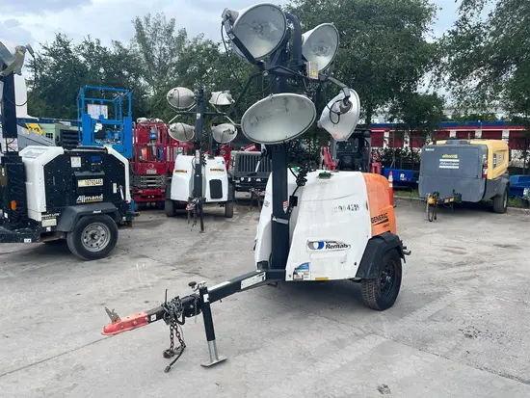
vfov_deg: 53.1
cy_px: 199
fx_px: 398
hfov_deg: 67.3
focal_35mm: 26
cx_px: 265
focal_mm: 5.1
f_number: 1.6
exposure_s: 1/920
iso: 50
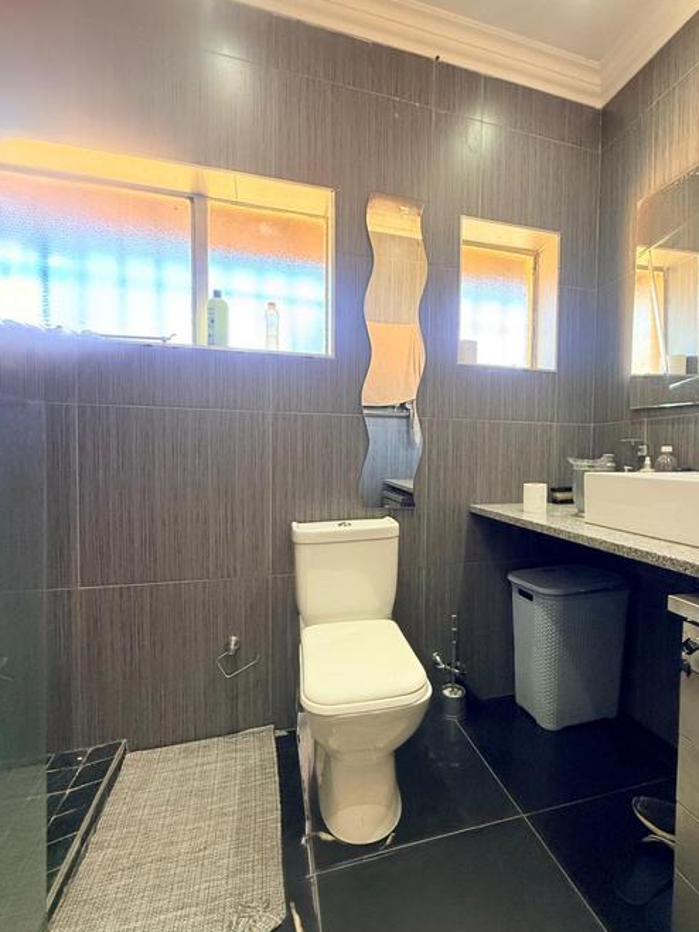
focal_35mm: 17
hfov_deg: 74.2
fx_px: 458
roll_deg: -1.3
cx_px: 405
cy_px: 477
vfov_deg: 91.0
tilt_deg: -2.9
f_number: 2.2
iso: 320
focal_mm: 2.22
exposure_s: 1/99
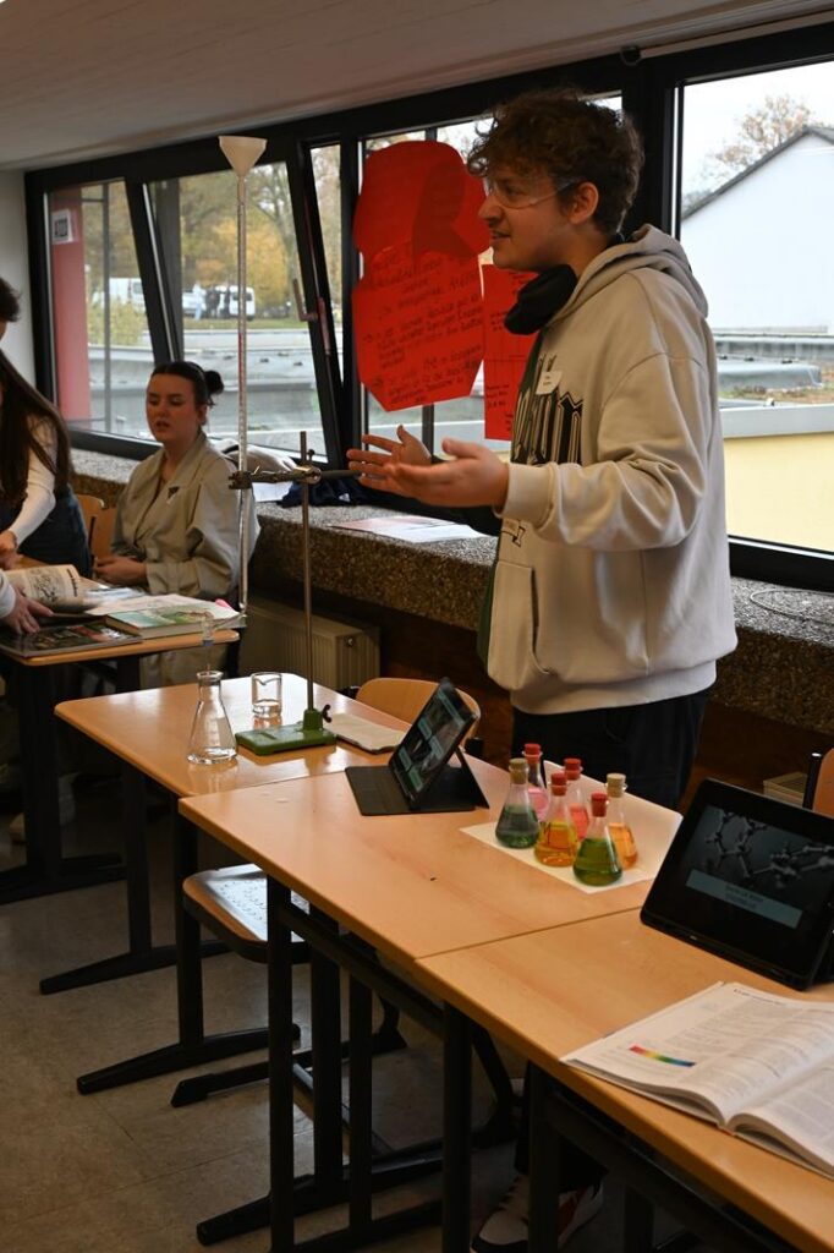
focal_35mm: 45
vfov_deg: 43.6
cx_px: 417
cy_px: 626
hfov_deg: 29.8
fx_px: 1565
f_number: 4.8
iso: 200
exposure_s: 1/50
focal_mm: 30
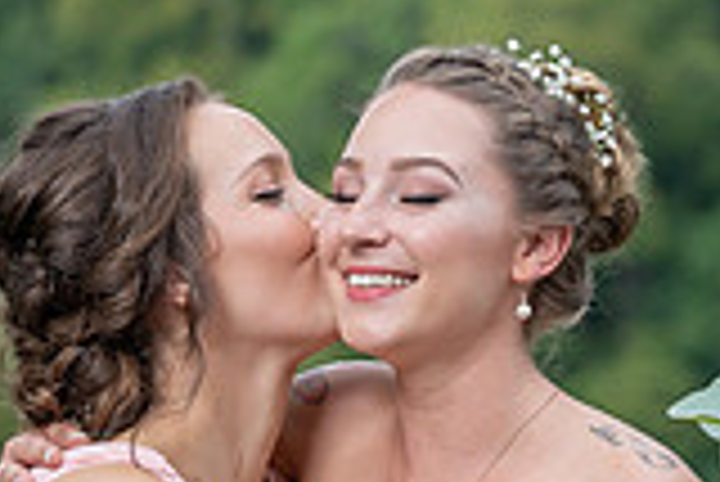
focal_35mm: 354
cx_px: 407
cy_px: 662
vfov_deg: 3.9
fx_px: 7086
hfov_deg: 5.8
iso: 100
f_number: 4
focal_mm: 93
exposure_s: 1/250
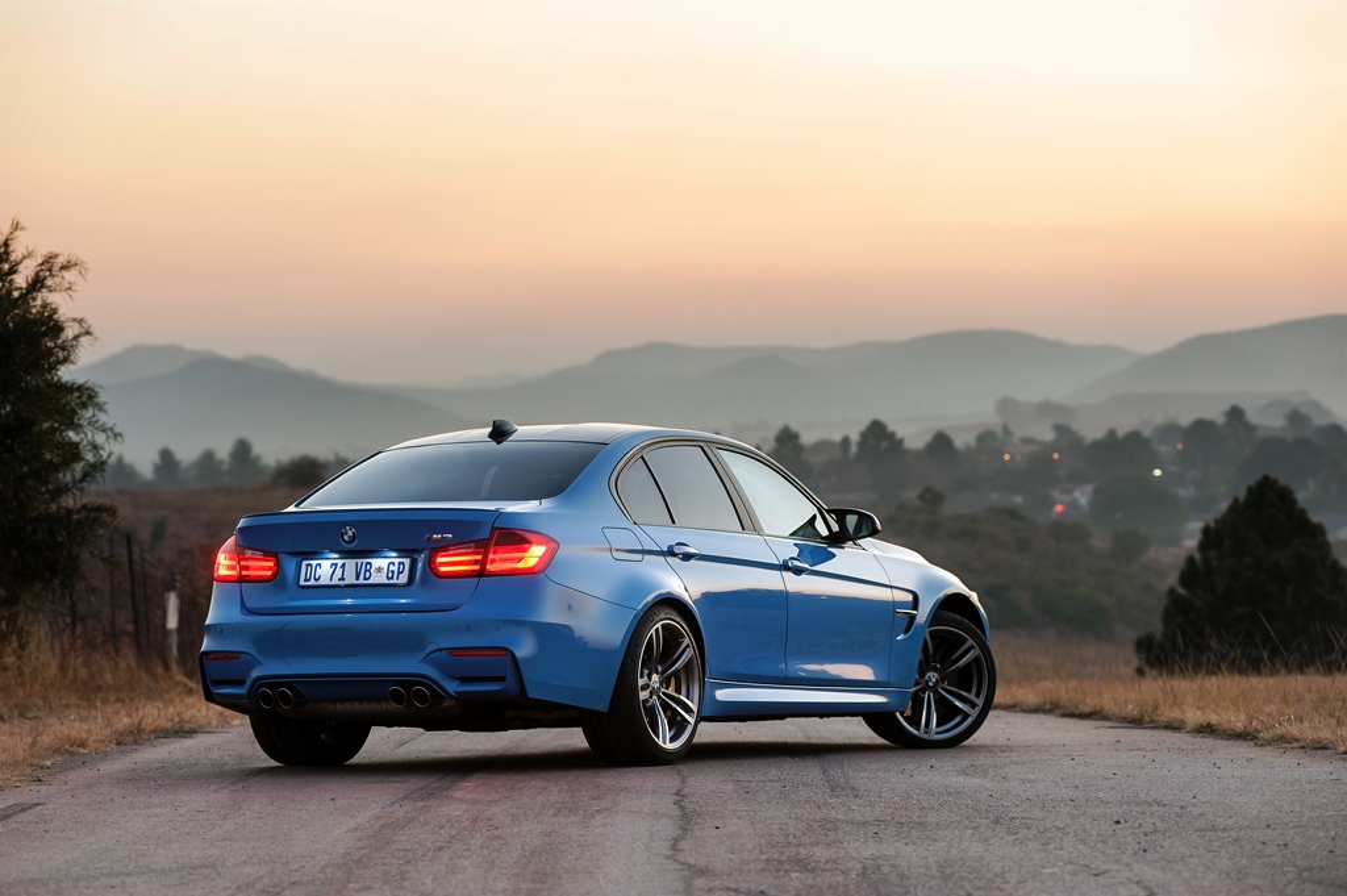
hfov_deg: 17.1
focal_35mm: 120
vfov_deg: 11.4
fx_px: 4486
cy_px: 448
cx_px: 674
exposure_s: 1/8
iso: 320
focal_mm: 120
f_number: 5
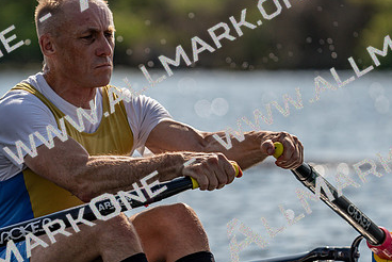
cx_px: 135
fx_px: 5699
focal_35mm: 523
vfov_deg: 2.6
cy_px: 168
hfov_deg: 3.9
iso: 125
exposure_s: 1/1600
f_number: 6.3
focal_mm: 332
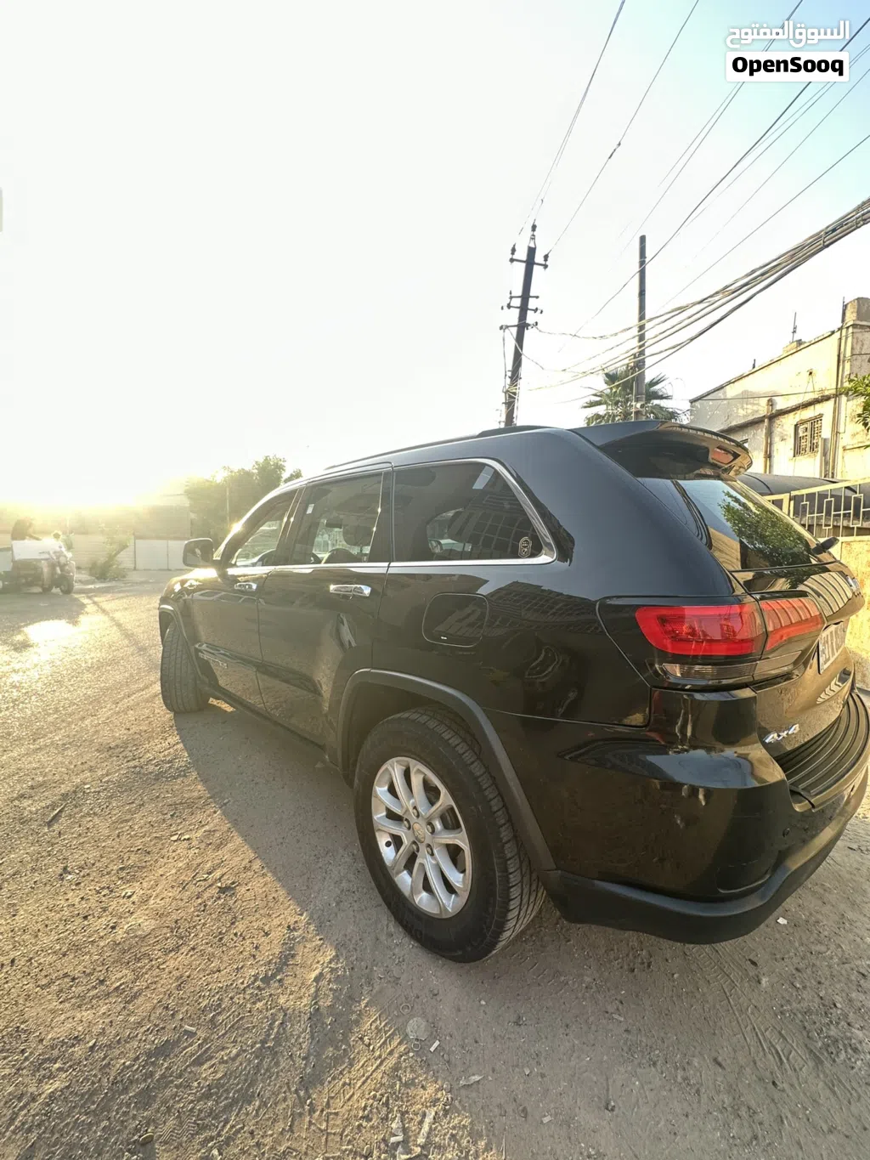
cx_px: 435
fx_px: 469
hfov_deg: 85.7
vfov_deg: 102.1
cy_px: 580
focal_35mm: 14
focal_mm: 2.22
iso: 64
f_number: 2.2
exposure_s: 1/99
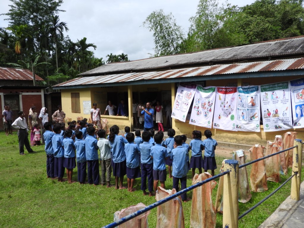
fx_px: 263
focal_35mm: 30
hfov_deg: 60.0
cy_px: 114
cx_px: 152
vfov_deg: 46.8
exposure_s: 1/1600
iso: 100
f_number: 3.5
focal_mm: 5.4
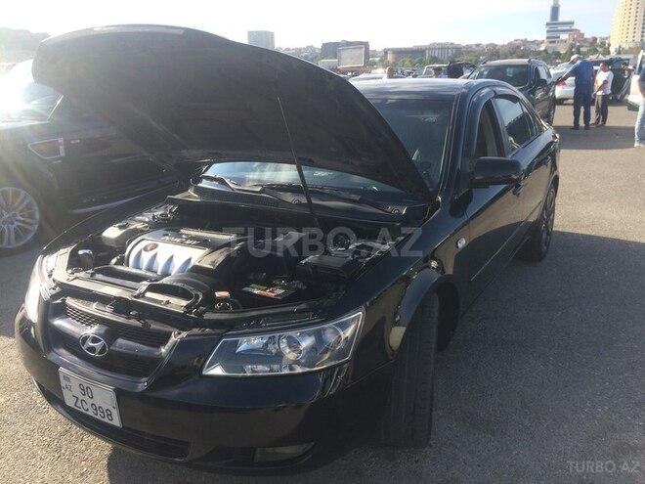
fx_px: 540
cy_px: 242
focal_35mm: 29
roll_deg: +0.3
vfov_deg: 48.2
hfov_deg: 61.7
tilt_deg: -18.8
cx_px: 322
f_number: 2.2
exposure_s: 1/1026
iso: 32
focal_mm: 4.15
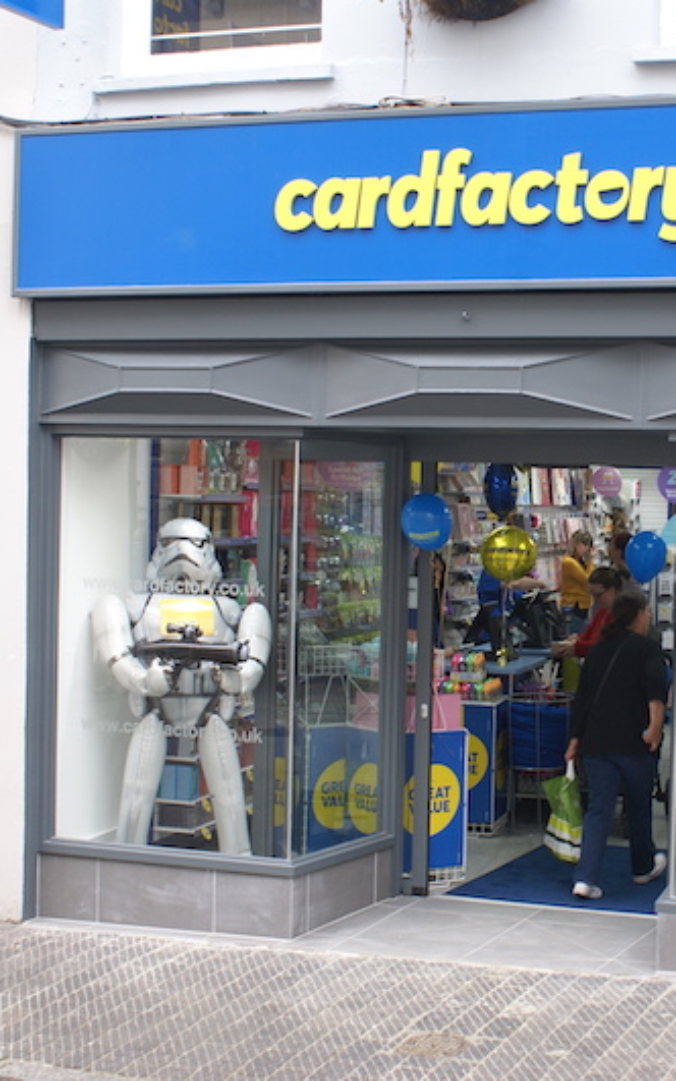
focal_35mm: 60
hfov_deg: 21.3
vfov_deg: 34.0
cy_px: 539
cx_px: 574
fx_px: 1768
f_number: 4.5
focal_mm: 26
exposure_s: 1/50
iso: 100
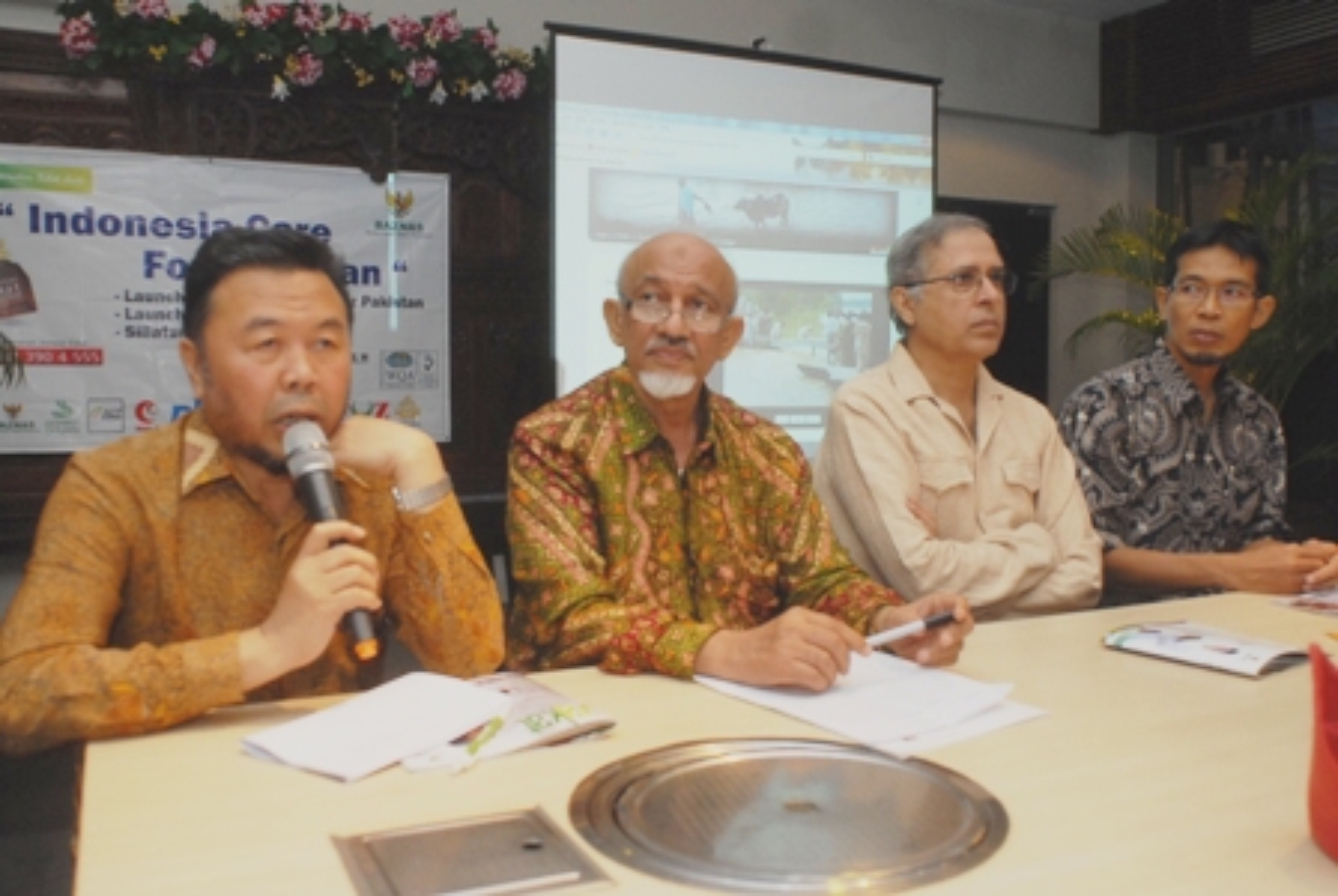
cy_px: 448
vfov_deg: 43.7
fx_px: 1116
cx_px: 669
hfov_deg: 61.9
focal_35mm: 30
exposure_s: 1/60
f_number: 4
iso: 400
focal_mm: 20
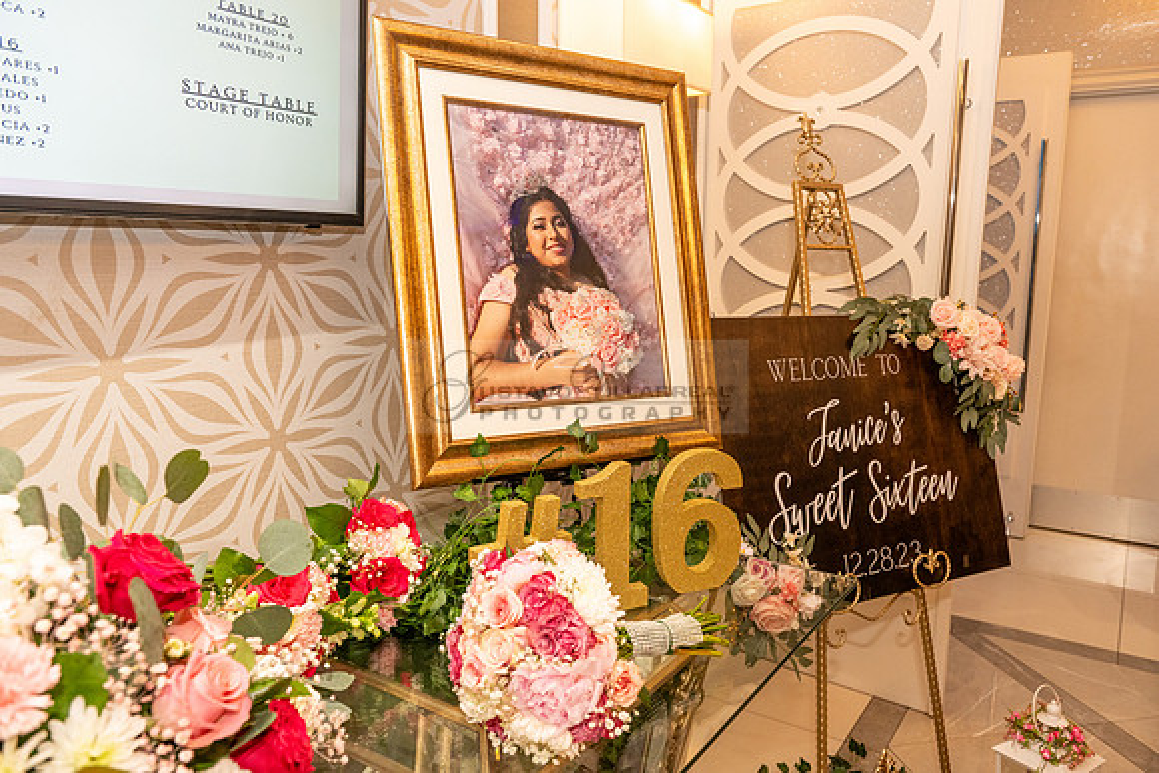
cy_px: 386
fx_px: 869
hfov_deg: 67.4
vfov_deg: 48.0
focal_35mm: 27
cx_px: 580
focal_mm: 27
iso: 1600
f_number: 5
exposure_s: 1/200
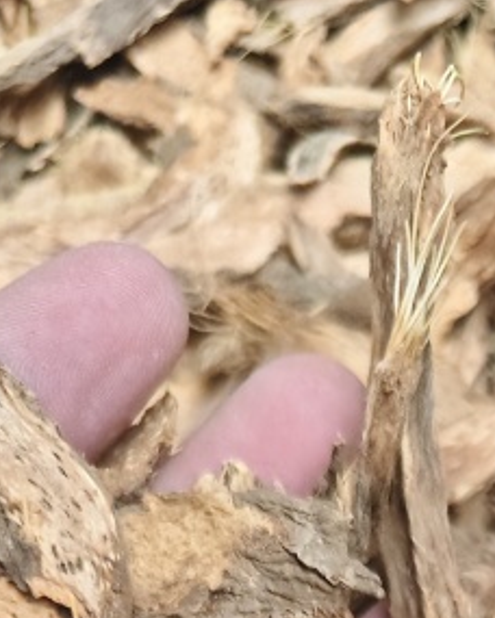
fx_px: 1538
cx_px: 564
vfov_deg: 17.7
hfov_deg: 17.6
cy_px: 1150
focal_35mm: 84
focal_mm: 5.56
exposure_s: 1/251
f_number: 1.88
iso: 3543
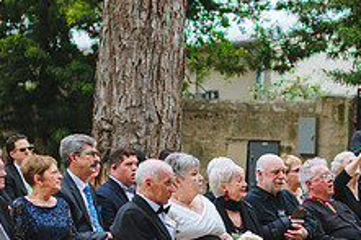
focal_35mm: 125
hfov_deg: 16.3
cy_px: 246
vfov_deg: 10.8
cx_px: 296
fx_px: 1253
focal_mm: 35
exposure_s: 1/500
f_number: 2
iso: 80
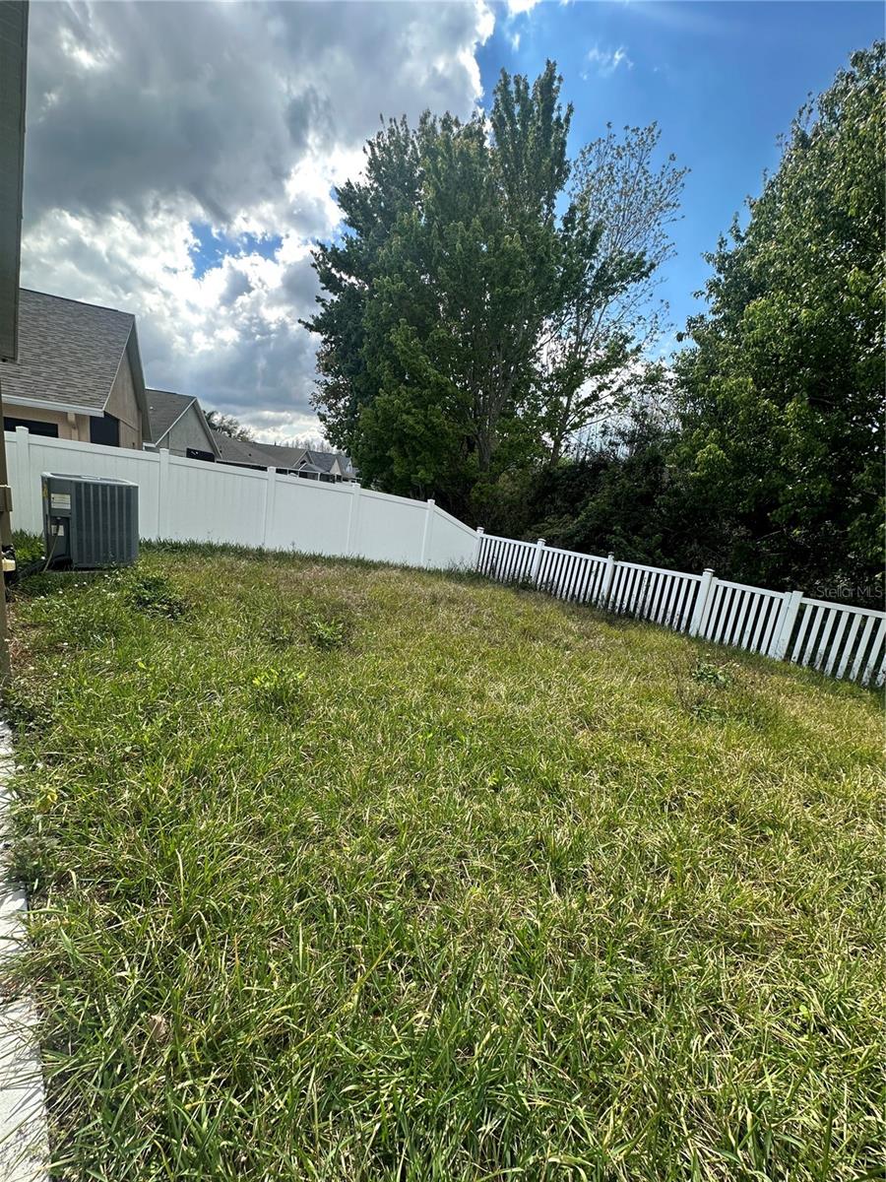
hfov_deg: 85.7
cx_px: 443
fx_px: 478
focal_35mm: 14
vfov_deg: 102.1
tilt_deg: -12.1
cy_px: 591
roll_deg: -6.8
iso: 50
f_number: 2.2
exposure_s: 1/849
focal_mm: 2.22
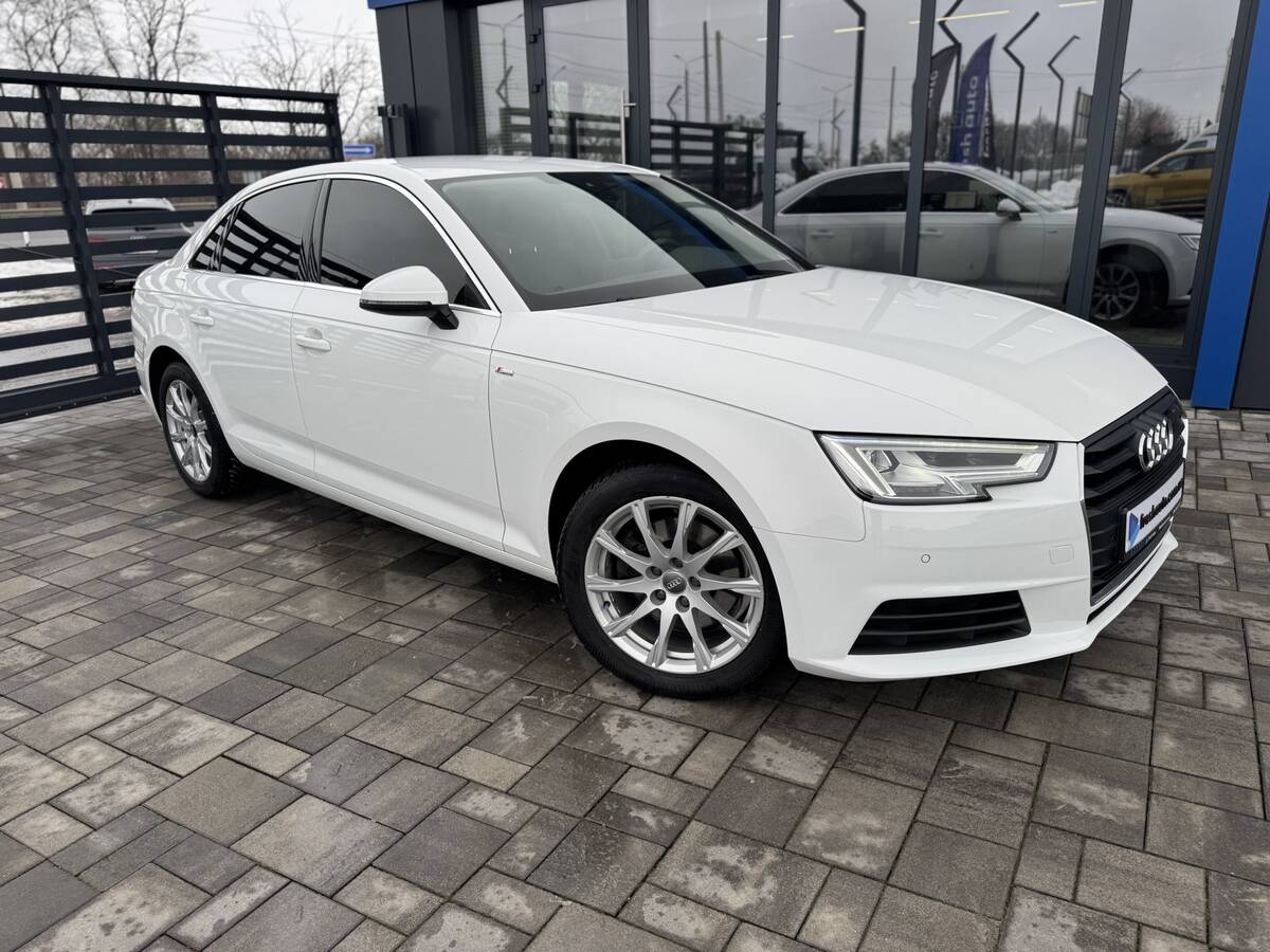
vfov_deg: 56.8
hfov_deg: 71.6
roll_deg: +1.7
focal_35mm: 24
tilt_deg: -18.1
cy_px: 476
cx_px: 635
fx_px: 881
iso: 80
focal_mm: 6.76
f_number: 1.78
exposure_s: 1/739
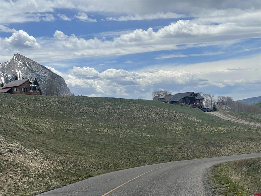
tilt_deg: +1.2
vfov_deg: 22.9
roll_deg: +4.8
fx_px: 483
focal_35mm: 64
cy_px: 98
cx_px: 130
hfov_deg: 30.3
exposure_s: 1/2320
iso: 20
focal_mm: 7.5
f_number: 2.2
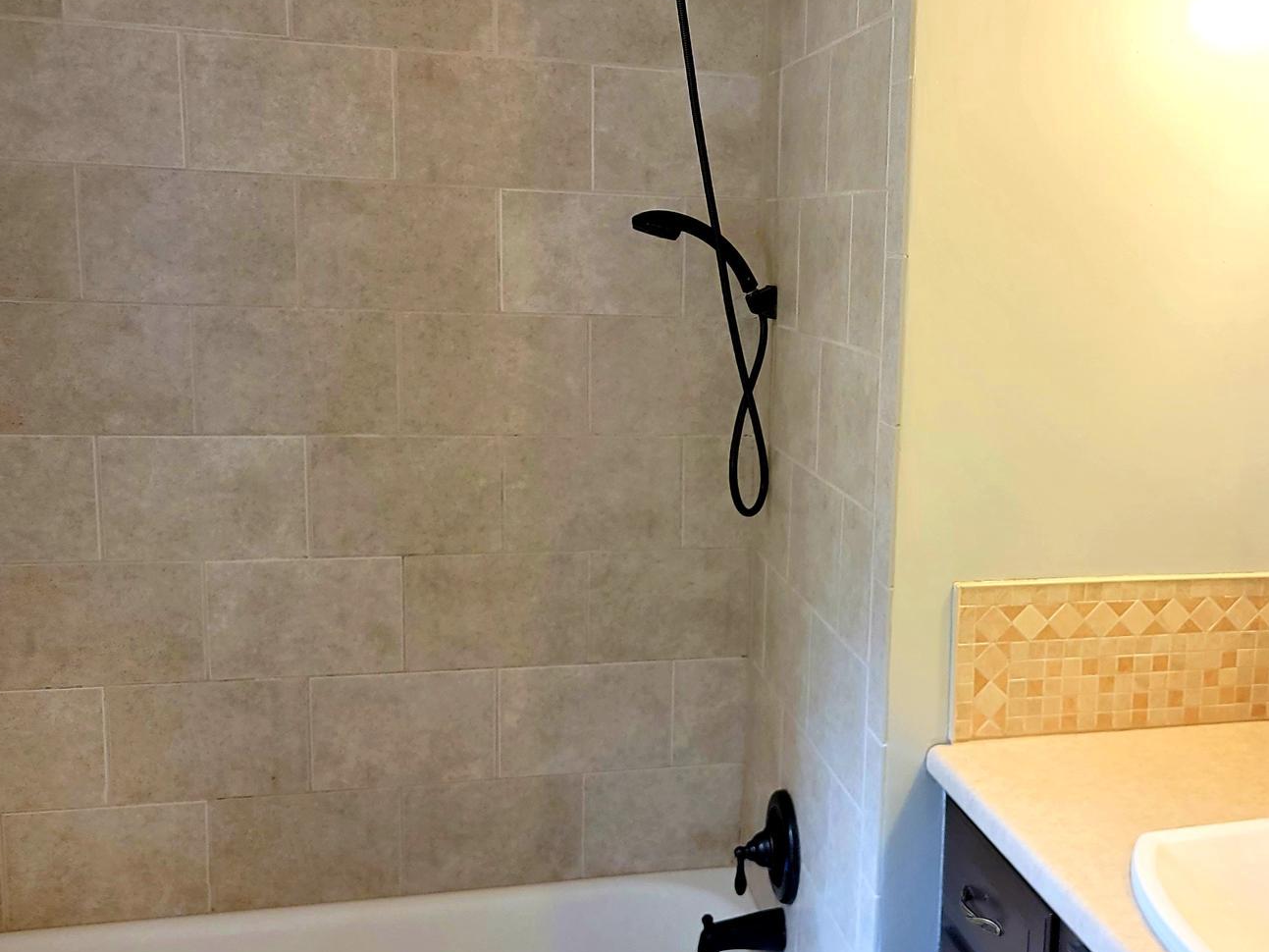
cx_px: 817
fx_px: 1393
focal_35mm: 38
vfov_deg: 37.7
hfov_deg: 48.4
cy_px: 479
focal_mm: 6.7
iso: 500
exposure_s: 1/39.1
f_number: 1.8
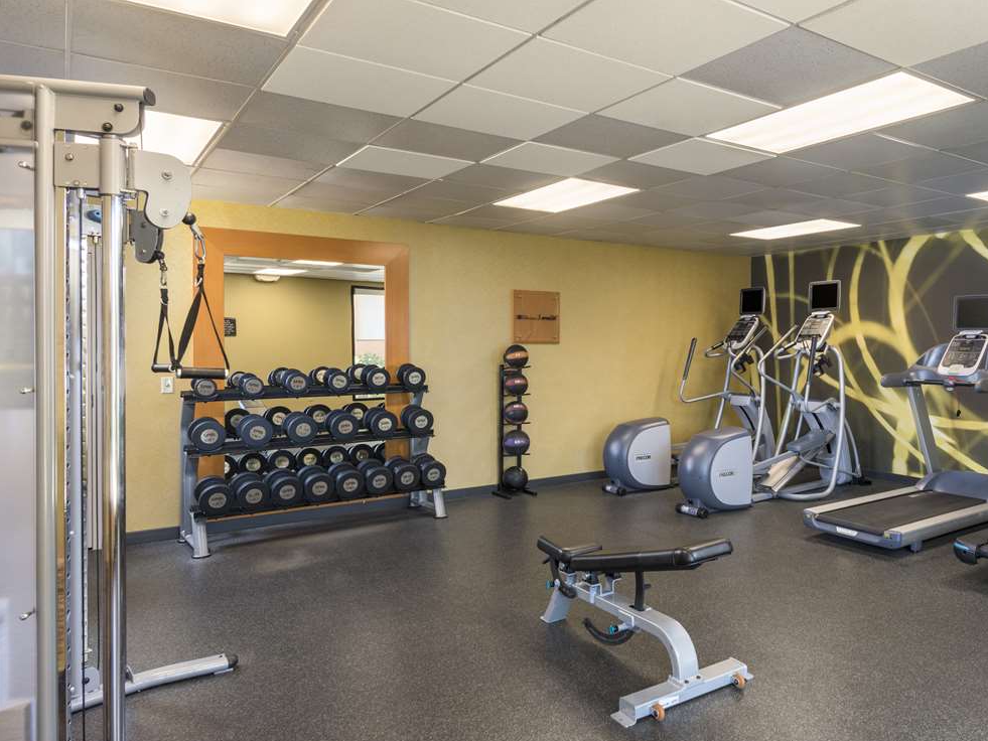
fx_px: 714
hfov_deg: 66.7
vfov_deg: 54.6
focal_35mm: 25
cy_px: 438
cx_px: 689
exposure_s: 1/4
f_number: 10
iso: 160
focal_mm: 17
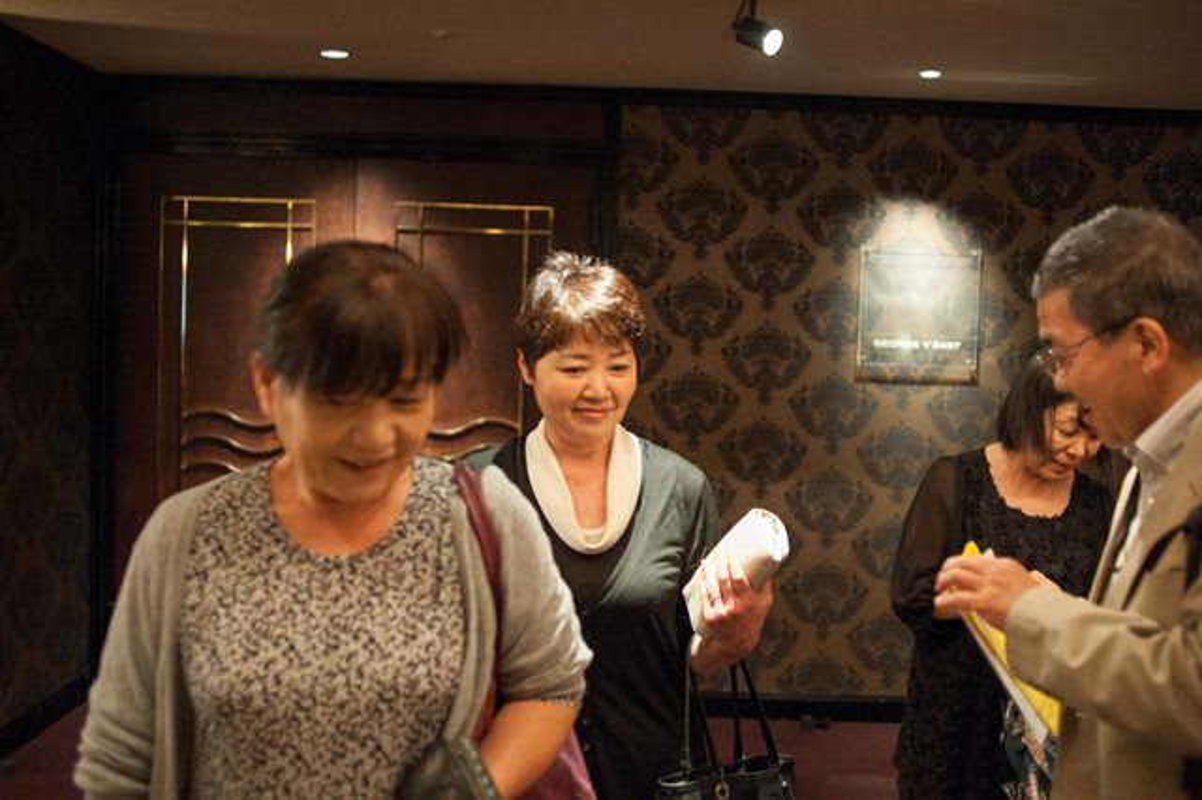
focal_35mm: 35
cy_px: 400
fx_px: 1168
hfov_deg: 54.5
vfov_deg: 37.8
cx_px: 601
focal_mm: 35
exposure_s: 1/100
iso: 2800
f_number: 2.8
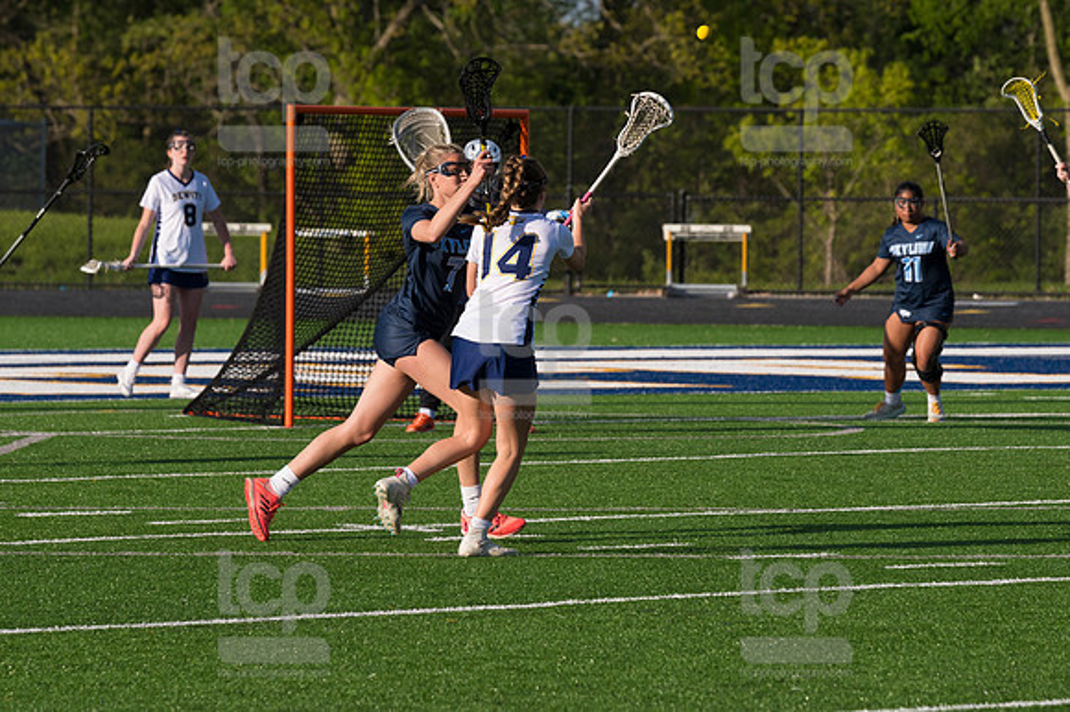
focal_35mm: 262
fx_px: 7782
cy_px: 356
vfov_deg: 5.2
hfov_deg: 7.9
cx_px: 535
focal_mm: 175
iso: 250
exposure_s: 1/1600
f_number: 5.6
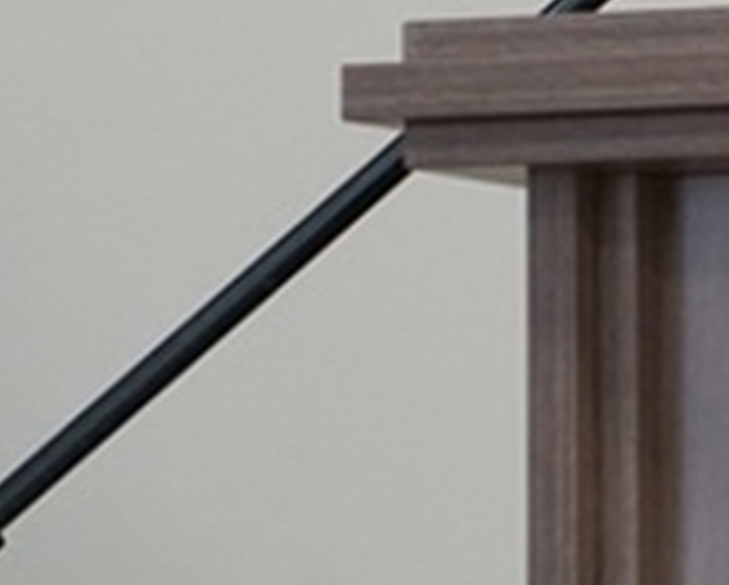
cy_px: -432
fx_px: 11669
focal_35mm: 540
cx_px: 1508
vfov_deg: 2.9
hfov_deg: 3.5
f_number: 5.6
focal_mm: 83
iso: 2500
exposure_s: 1/160
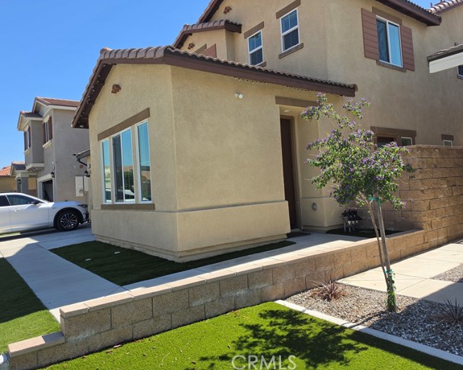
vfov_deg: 56.8
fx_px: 343
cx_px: 221
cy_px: 181
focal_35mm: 25
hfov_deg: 68.1
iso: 64
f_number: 1.4
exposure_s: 1/4887
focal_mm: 6.5
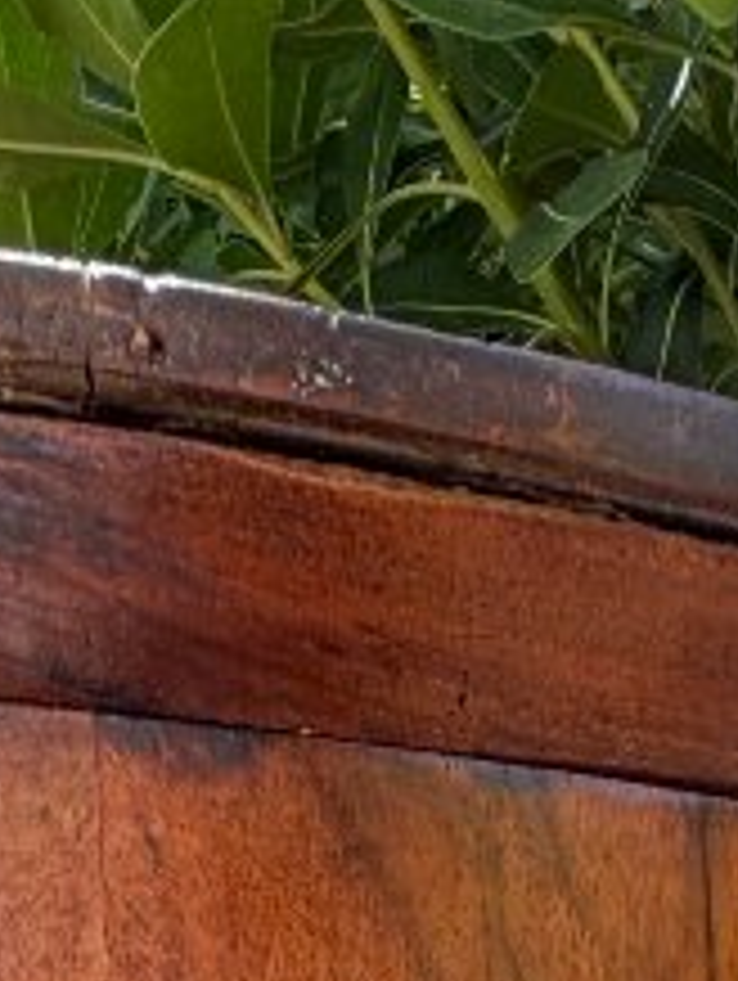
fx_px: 2185
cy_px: 2300
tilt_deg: -28.3
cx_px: 657
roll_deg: -0.3
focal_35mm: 77
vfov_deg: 15.4
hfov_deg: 18.9
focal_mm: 2.22
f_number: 2.2
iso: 40
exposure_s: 1/195
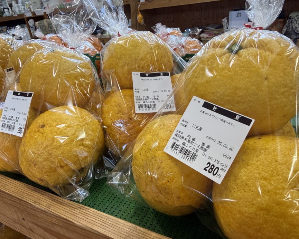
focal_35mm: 26
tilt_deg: -25.2
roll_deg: +8.5
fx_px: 230
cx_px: 148
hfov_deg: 66.0
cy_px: 117
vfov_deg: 54.9
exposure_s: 1/120
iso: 125
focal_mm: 2.22
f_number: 2.2
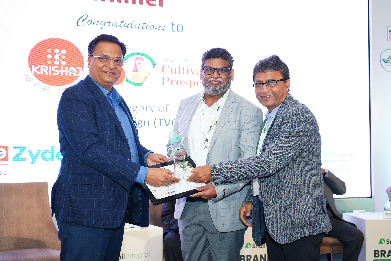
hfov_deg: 39.6
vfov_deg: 27.0
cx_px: 196
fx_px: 543
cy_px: 130
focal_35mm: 50
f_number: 5
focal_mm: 50
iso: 1600
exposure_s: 1/100
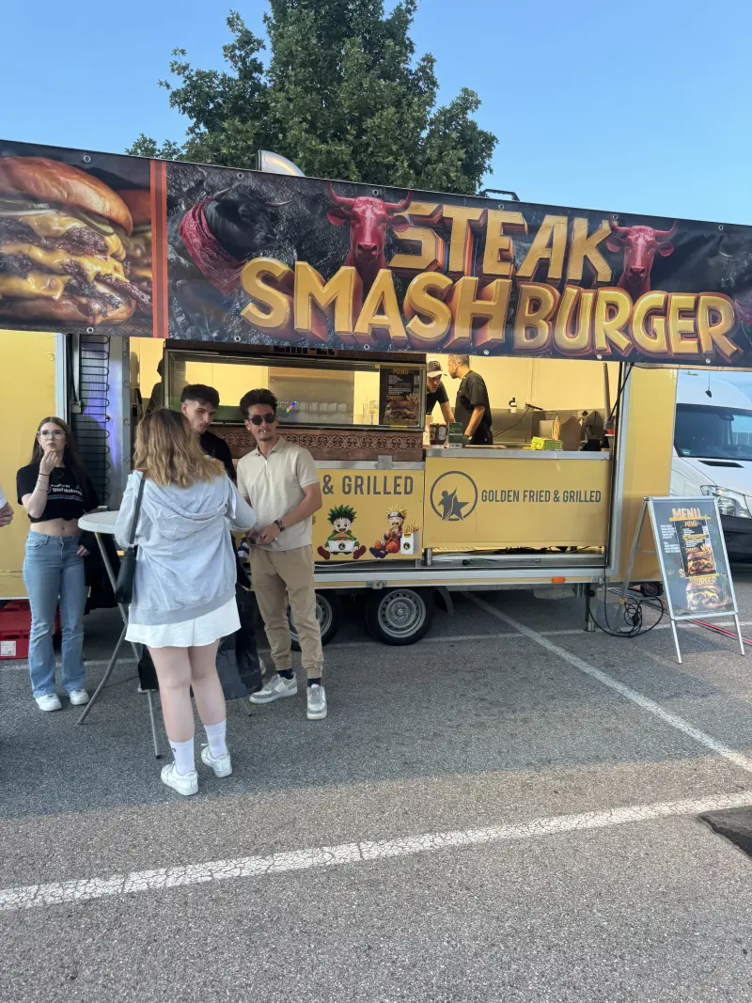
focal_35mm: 24
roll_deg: -1.9
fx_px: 695
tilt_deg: -2.6
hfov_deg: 56.8
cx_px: 376
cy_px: 502
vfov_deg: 71.6
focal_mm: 6.76
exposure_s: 1/87
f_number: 1.78
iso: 200
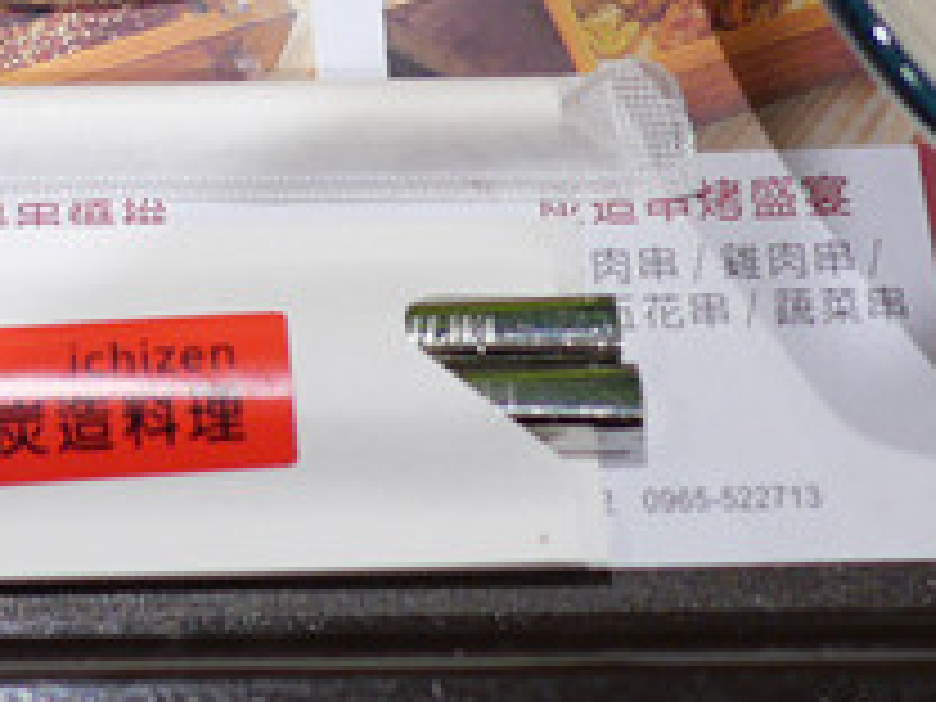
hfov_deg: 13.5
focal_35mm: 144
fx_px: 3894
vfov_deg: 9.7
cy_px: -621
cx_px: -36
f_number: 2
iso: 200
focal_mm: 15
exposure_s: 1/125
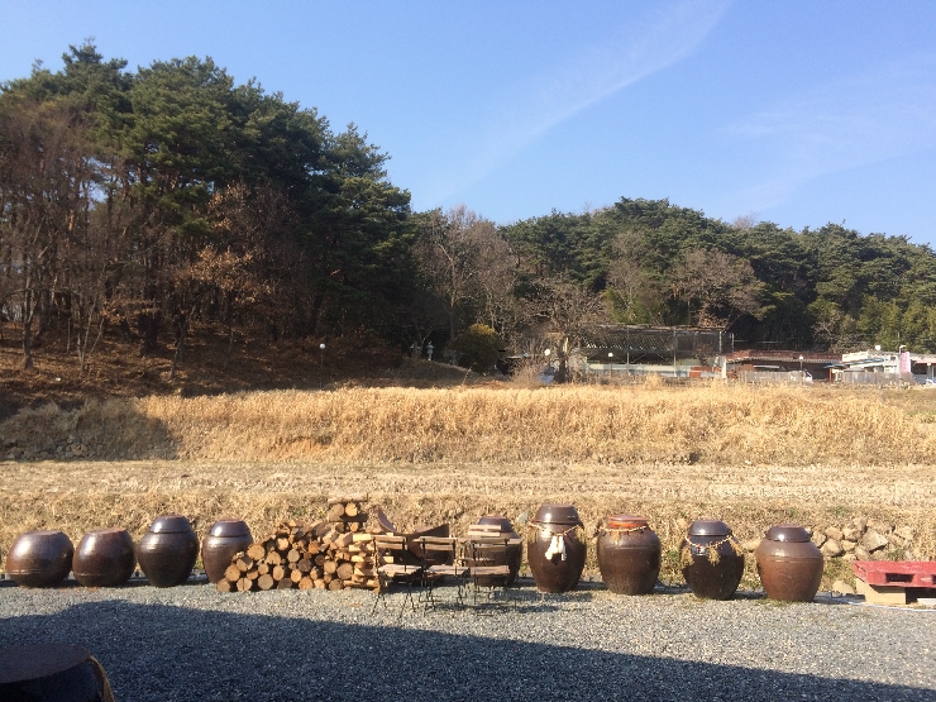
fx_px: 784
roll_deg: +0.5
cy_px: 351
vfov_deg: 48.2
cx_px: 468
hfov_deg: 61.7
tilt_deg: +5.3
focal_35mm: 29
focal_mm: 4.15
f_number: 2.2
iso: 32
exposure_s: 1/1208
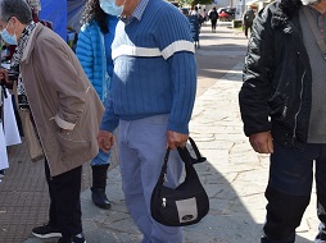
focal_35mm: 71
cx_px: 103
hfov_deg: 27.2
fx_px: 668
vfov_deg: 20.5
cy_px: 60
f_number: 6.3
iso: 100
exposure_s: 1/160
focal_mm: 26
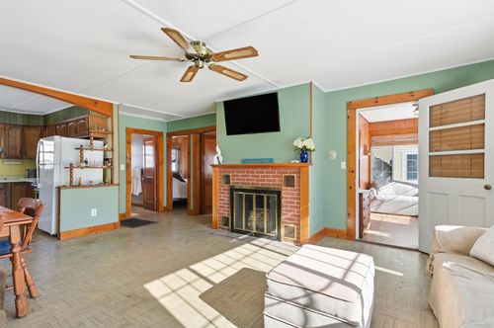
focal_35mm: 16
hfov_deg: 95.1
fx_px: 226
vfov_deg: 71.9
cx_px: 247
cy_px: 164
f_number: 7.1
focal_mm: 11
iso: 800
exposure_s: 1/1250
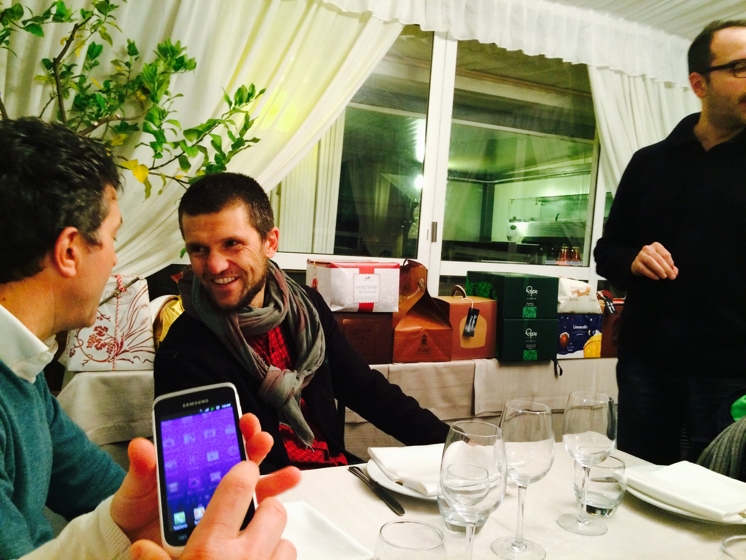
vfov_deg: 46.8
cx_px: 373
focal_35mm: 30
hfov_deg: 60.0
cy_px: 280
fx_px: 647
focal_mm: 4.12
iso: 320
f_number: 2.2
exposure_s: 1/24
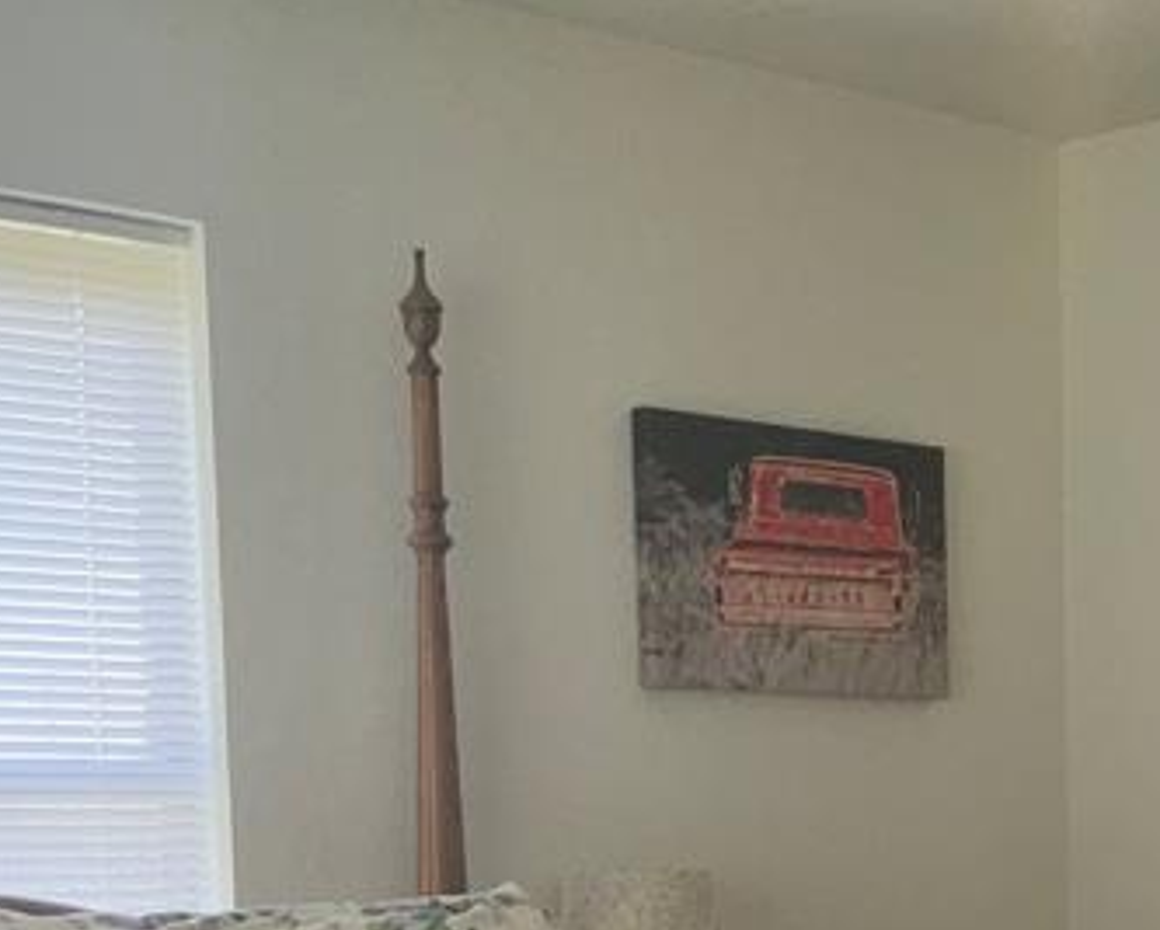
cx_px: 1254
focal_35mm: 87
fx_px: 2989
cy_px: 1048
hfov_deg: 21.0
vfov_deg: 17.1
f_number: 1.8
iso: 16
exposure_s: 1/187
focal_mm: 3
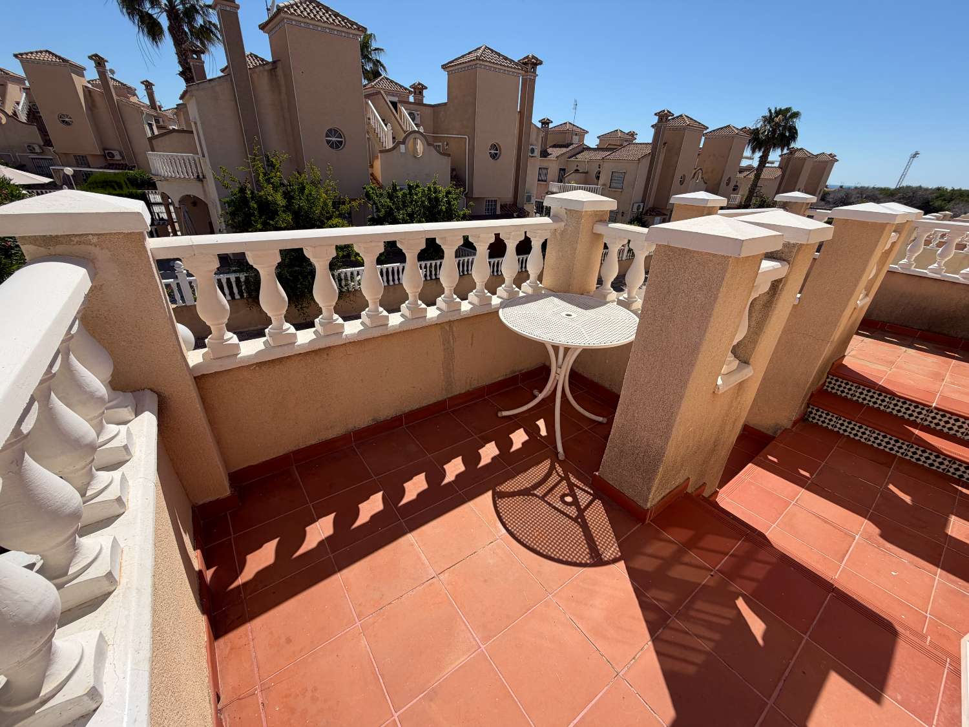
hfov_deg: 102.1
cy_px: 364
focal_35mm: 14
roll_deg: -2.4
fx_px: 392
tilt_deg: -26.8
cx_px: 484
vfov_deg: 85.7
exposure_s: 1/1033
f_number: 2.2
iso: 20
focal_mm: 2.22
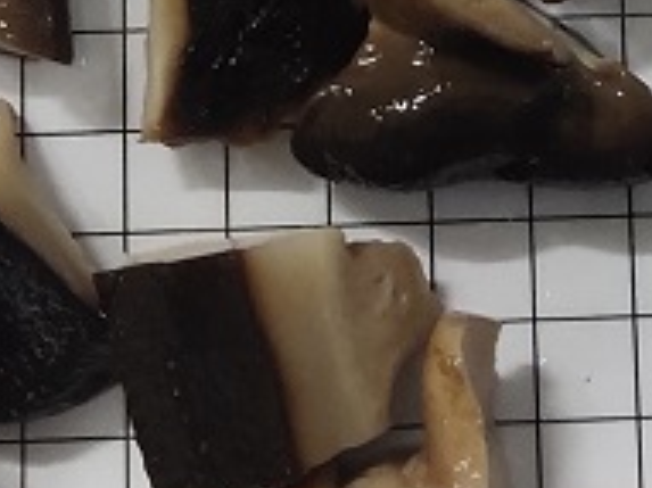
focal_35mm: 157
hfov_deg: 12.5
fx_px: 2955
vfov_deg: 9.1
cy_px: -331
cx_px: 505
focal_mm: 4.27
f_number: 1.8
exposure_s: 1/33
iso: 557
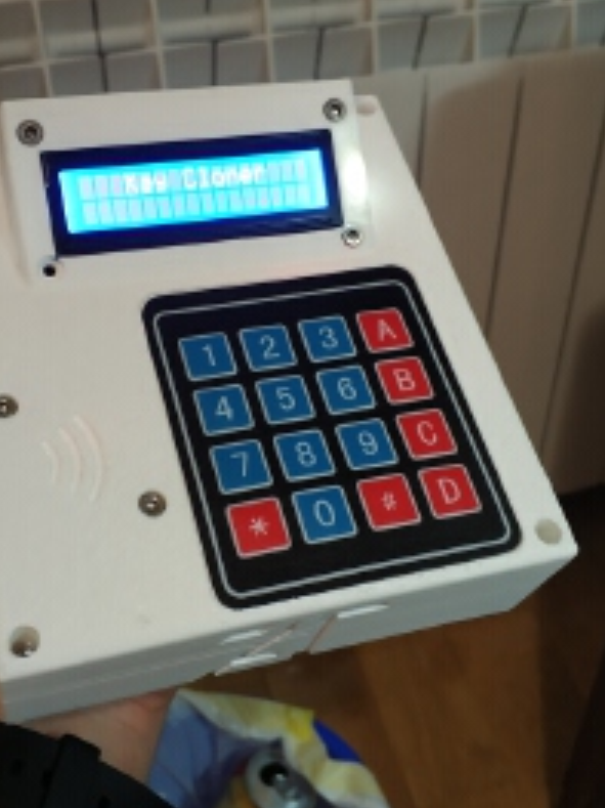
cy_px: 390
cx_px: 253
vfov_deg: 45.8
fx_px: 956
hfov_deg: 35.0
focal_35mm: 41
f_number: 1.8
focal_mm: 3.82
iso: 409
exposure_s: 1/17
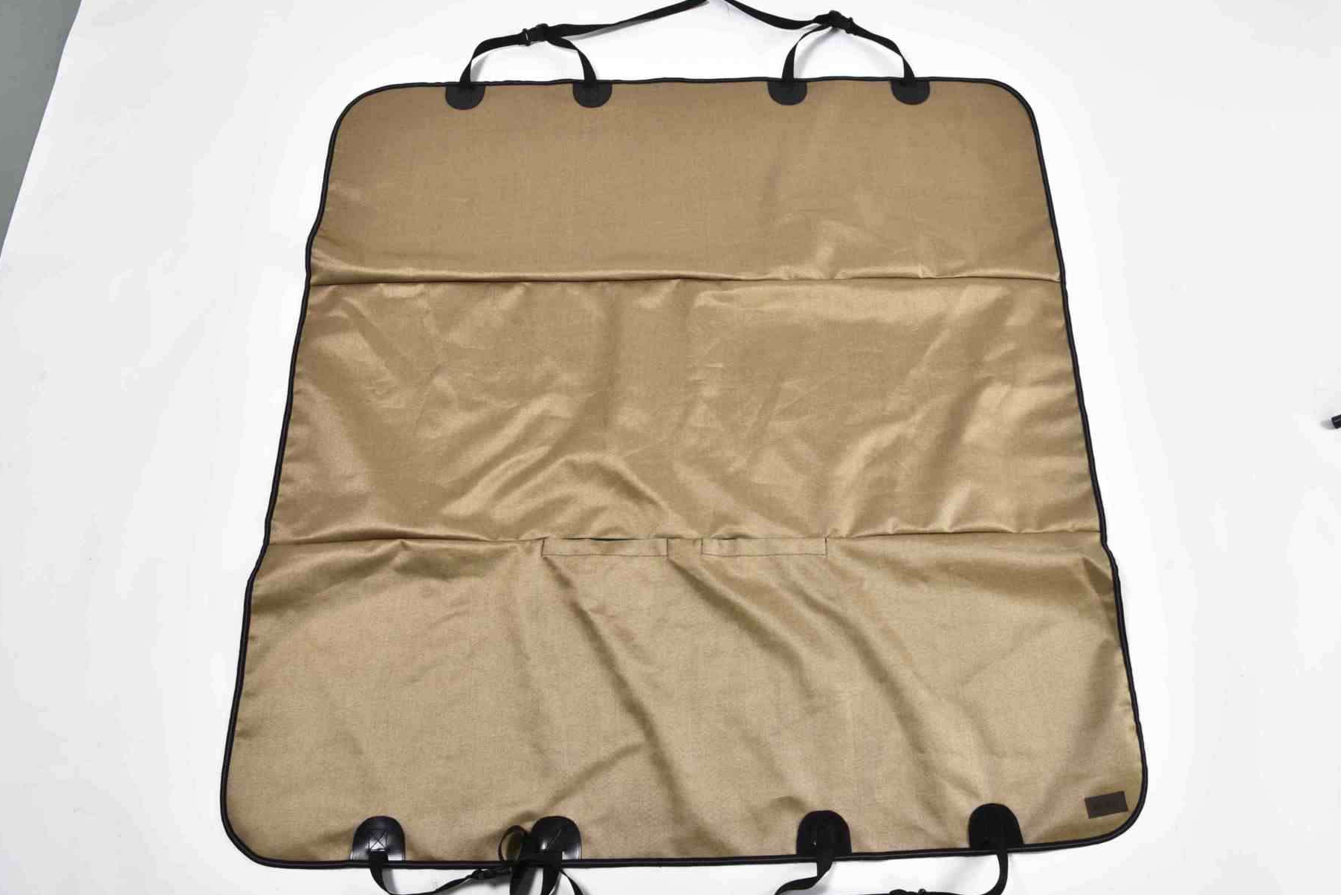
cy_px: 461
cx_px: 743
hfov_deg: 65.3
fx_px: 1043
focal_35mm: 28
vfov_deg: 46.4
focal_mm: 24
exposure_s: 1/125
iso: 320
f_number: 10
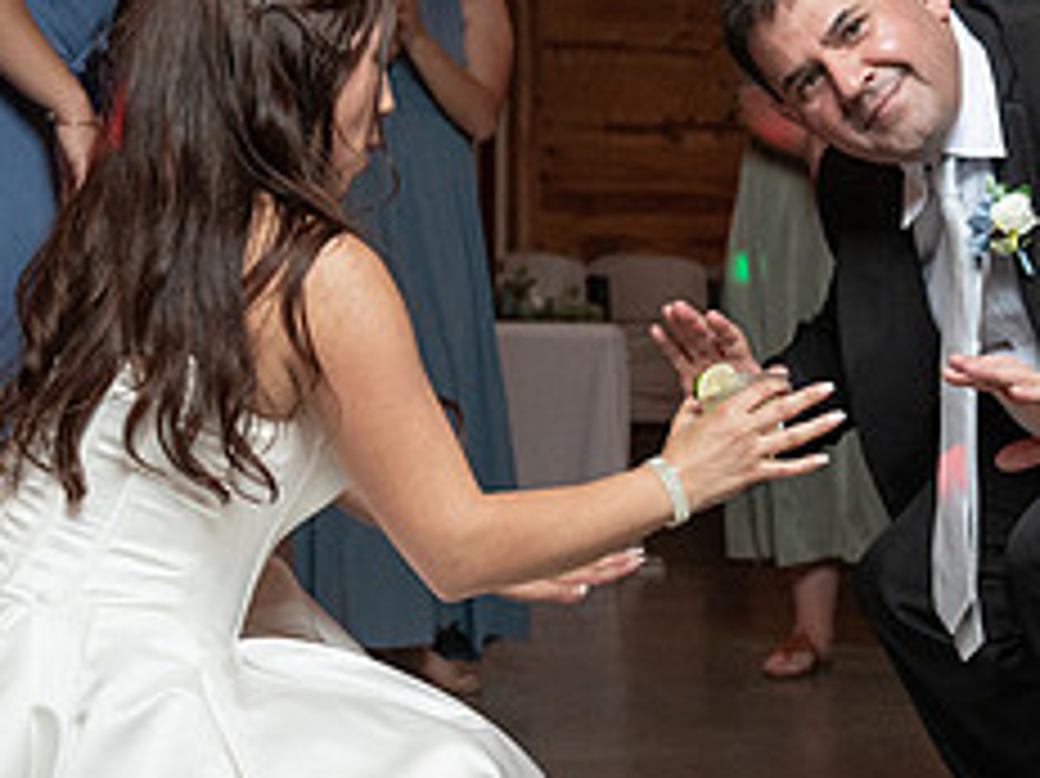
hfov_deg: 23.4
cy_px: 475
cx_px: 731
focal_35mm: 83
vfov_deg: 17.7
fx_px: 2492
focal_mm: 31
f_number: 4
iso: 2000
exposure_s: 1/200
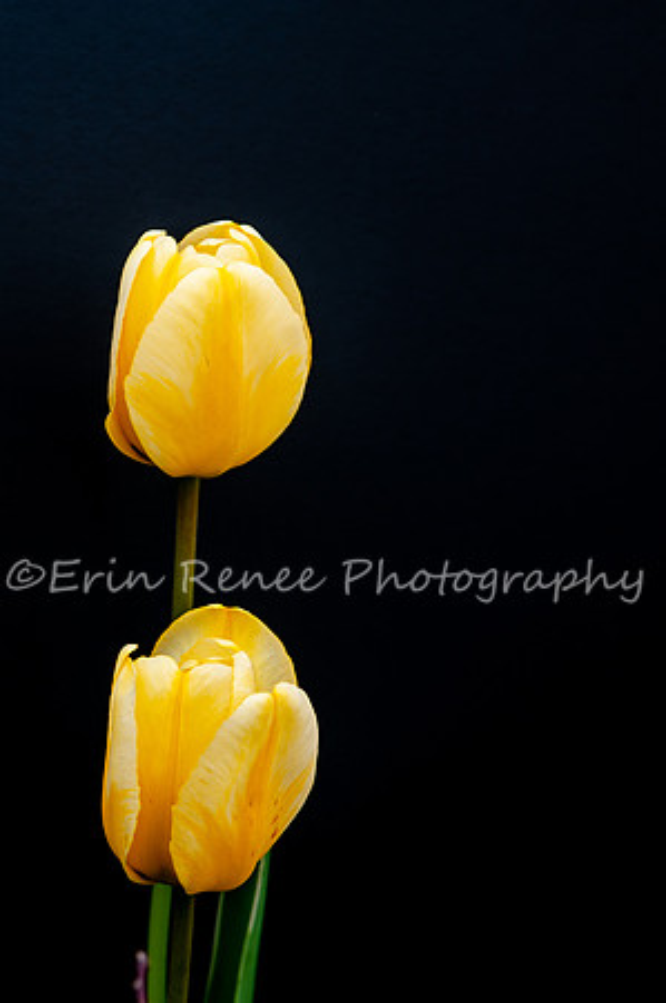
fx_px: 2339
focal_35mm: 84
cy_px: 502
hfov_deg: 16.1
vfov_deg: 24.2
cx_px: 115
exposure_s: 1/200
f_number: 9
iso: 400
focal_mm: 56
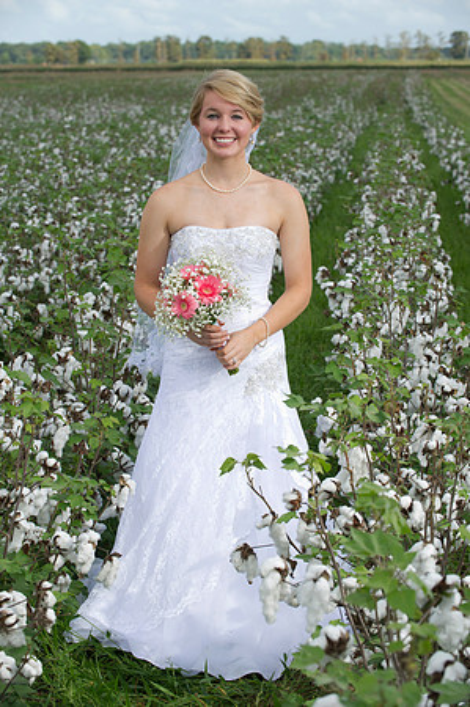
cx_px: 235
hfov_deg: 14.4
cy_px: 354
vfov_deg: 21.5
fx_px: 1865
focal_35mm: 95
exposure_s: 1/200
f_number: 6.3
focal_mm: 95
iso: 160
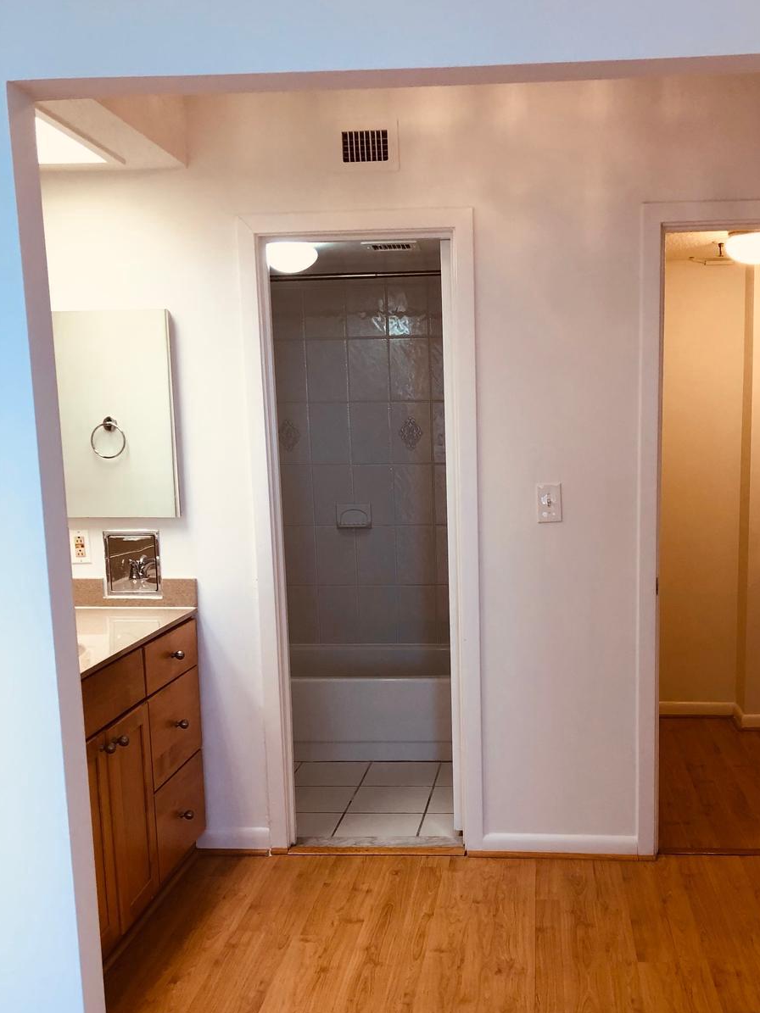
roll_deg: +1.8
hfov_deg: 39.3
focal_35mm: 36
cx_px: 483
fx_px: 1054
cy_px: 582
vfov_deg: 51.2
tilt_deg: -9.4
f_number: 1.8
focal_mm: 3.99
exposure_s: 1/30
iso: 32
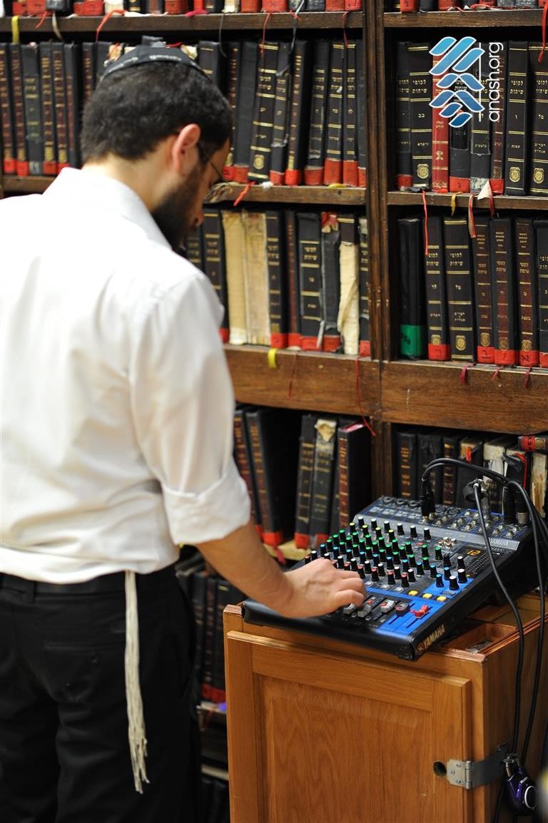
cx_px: 274
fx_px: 1943
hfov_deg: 16.1
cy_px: 412
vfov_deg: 23.9
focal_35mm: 85
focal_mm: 85
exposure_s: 1/100
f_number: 2
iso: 800
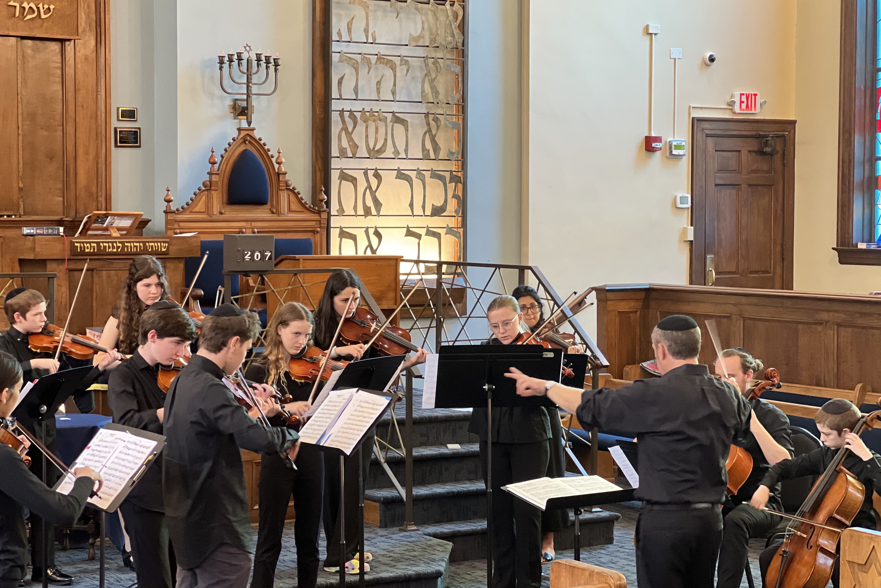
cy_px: 287
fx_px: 1982
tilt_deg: -2.9
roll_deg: -0.4
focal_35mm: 81
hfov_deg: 25.1
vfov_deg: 16.9
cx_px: 438
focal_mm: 9
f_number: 2.8
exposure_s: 1/40
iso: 400
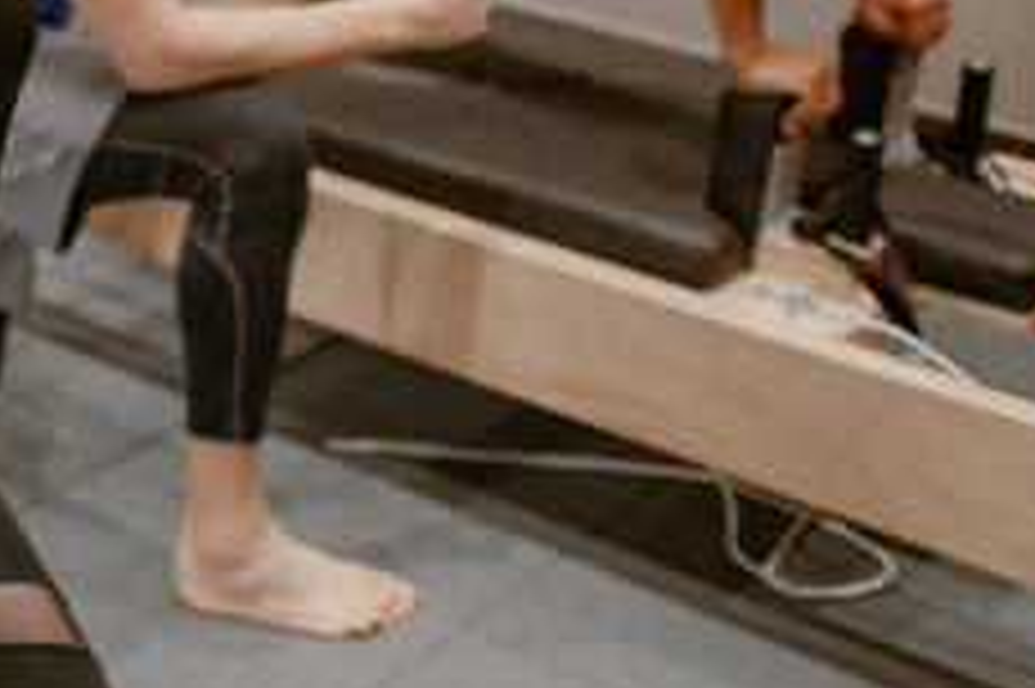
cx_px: -270
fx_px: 2356
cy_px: -76
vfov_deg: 16.1
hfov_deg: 22.4
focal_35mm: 82
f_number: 1.6
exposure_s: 1/160
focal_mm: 24
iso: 400
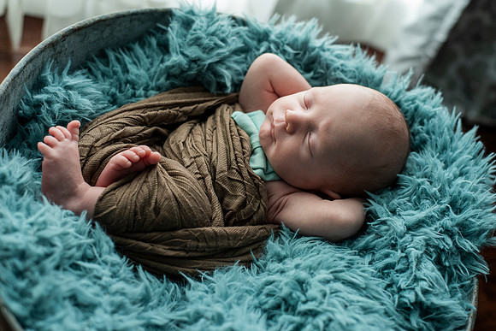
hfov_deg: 39.6
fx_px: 689
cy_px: 166
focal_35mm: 50
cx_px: 248
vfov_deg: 27.0
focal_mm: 50
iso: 1000
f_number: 3.2
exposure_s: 1/250
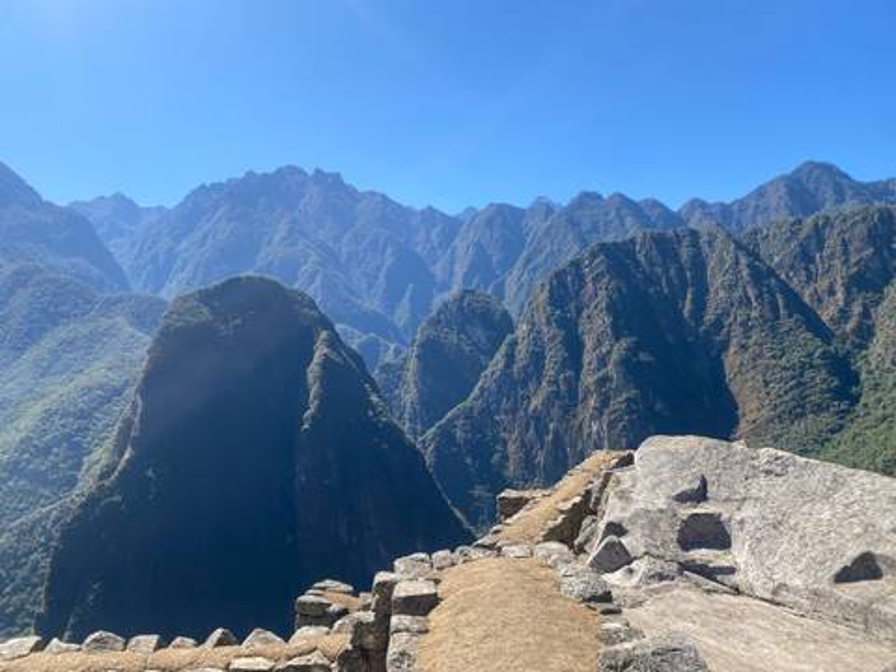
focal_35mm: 26
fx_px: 673
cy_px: 336
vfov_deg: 53.1
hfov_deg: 67.3
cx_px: 448
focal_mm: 4.25
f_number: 1.8
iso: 32
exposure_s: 1/1678
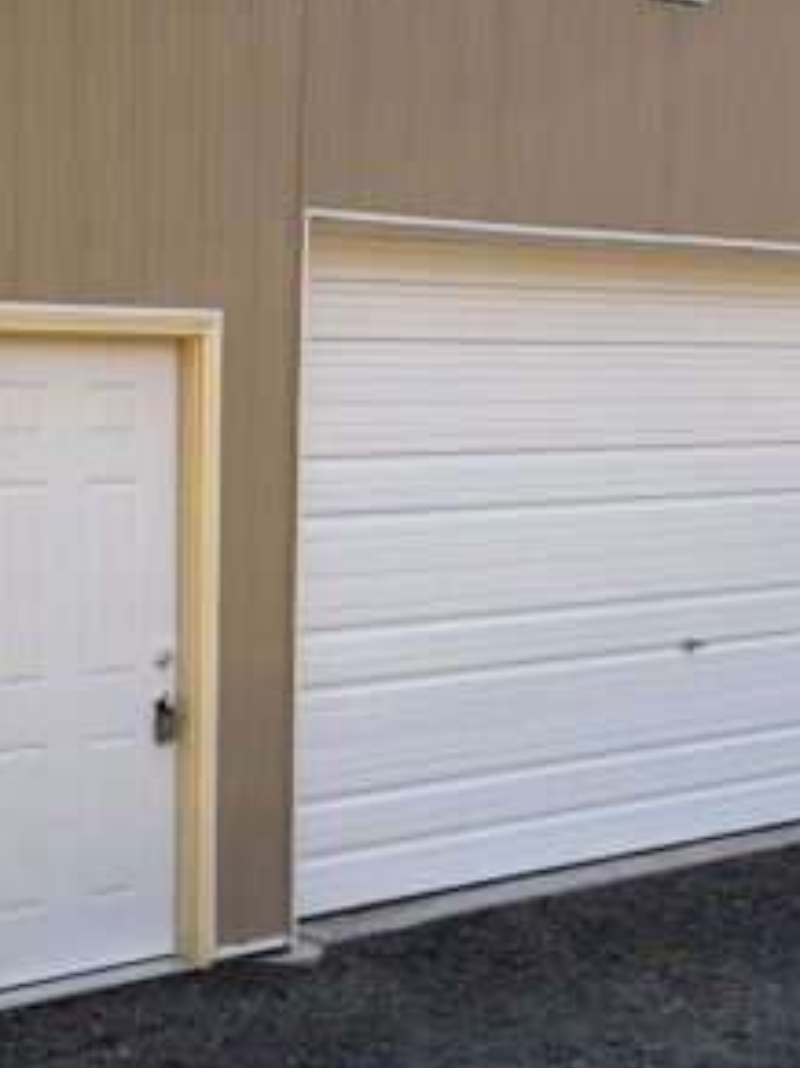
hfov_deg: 21.8
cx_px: 92
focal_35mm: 66
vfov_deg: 29.3
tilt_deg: -5.8
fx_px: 2035
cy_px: 631
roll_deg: +0.0
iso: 80
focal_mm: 6.76
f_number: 1.78
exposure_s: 1/643
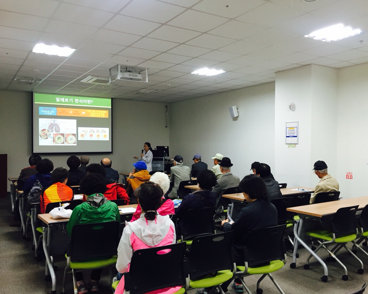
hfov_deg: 57.1
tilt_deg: -1.3
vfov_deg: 47.1
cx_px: 201
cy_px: 149
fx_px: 338
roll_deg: -0.5
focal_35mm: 31
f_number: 2.2
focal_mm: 4.15
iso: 40
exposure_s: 1/30
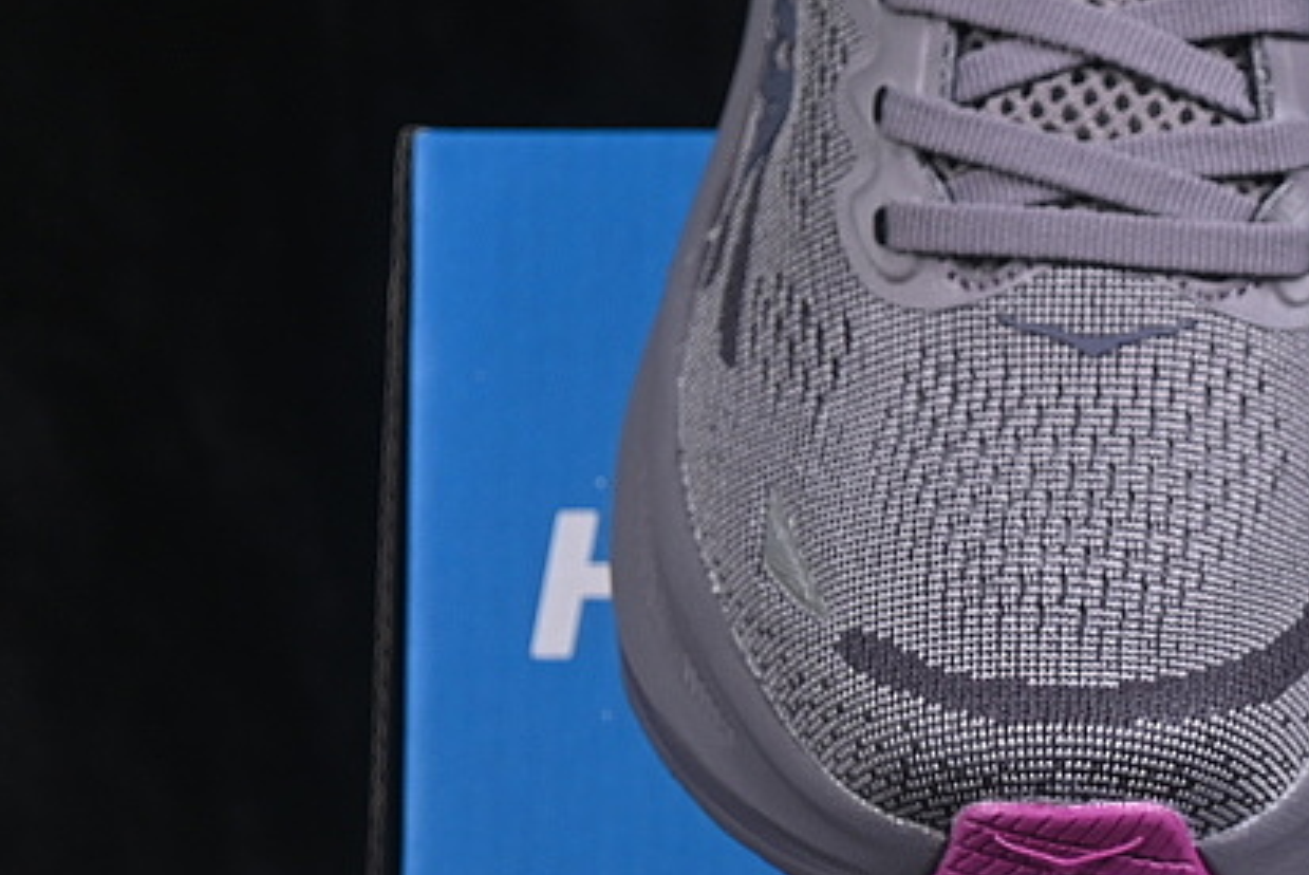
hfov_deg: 10.3
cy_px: 222
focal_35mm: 196
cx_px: 1496
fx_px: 7132
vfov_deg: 7.0
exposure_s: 1/60
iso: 160
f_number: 7.1
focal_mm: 50
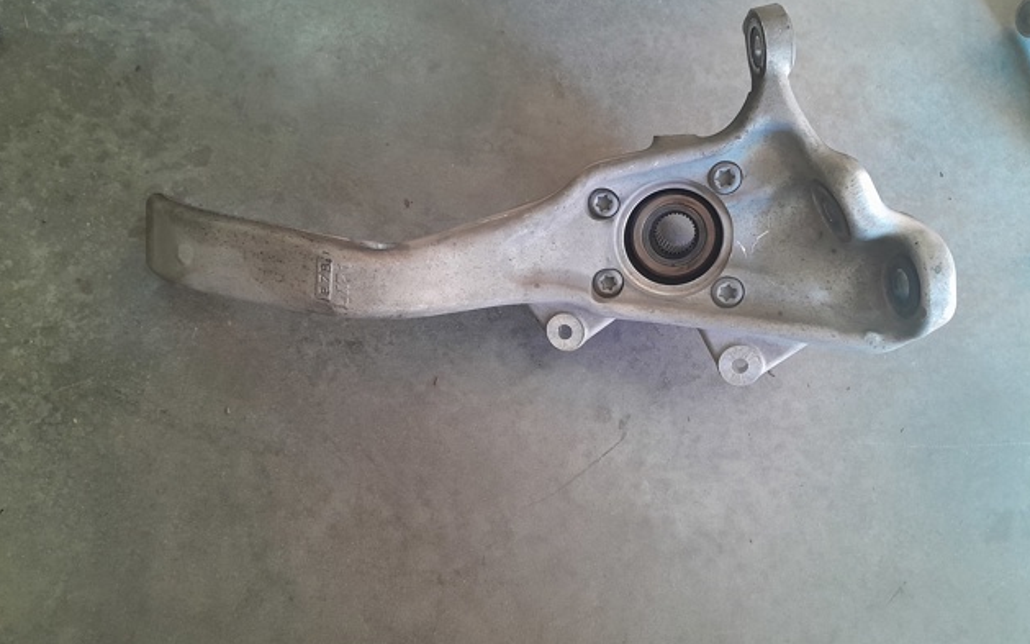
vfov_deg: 44.5
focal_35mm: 28
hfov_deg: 66.5
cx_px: 517
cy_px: 345
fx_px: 786
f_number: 1.8
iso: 400
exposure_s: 1/50
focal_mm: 3.98
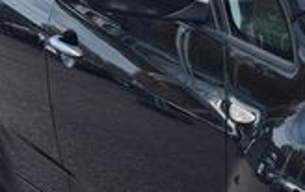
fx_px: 1265
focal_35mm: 152
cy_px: 199
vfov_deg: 8.6
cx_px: 448
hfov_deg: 13.0
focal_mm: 5.4
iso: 25
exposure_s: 1/762
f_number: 1.8
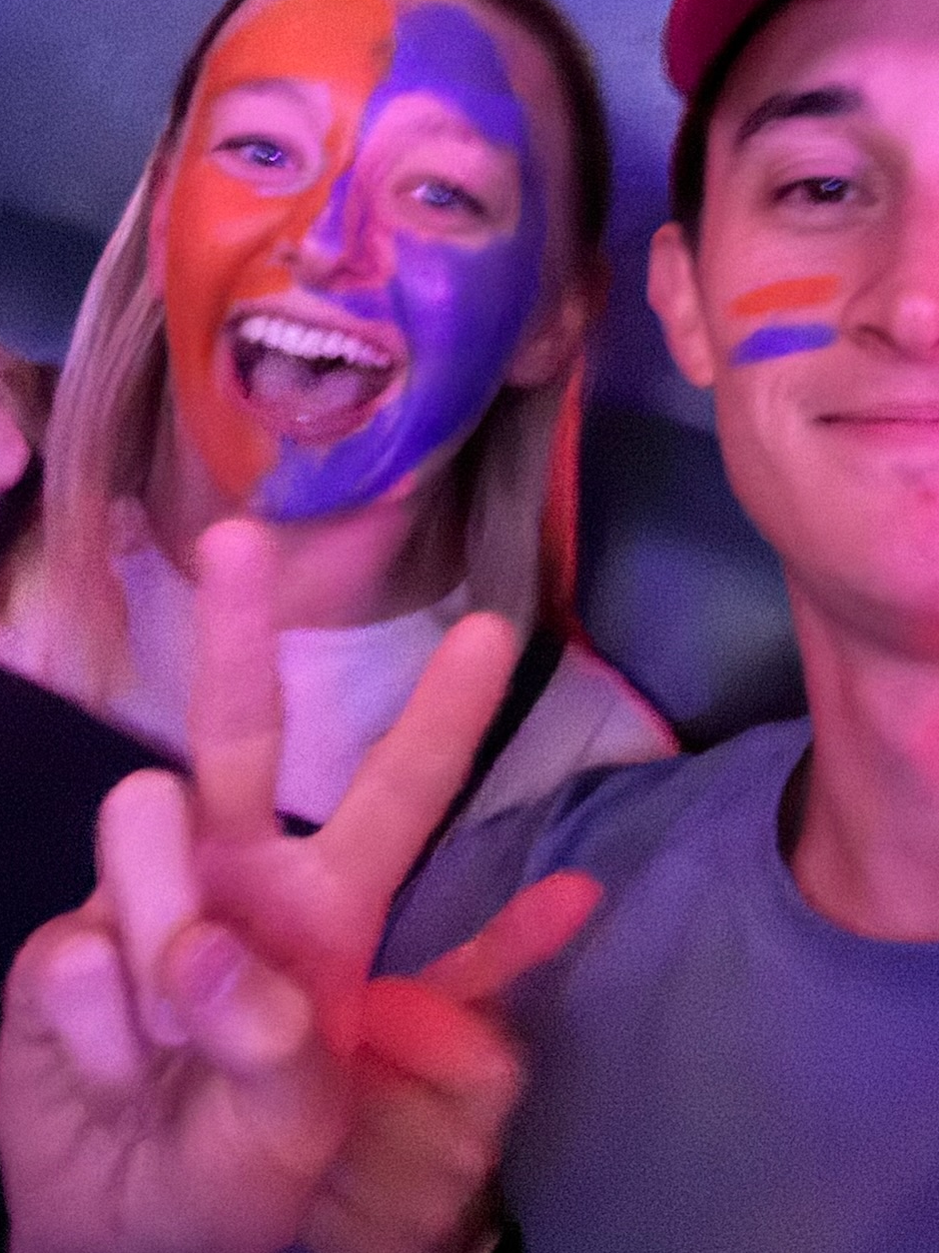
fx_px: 1773
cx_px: 490
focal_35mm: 49
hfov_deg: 29.7
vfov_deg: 38.1
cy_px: 337
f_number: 1.9
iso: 3200
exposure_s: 1/15
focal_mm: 2.69
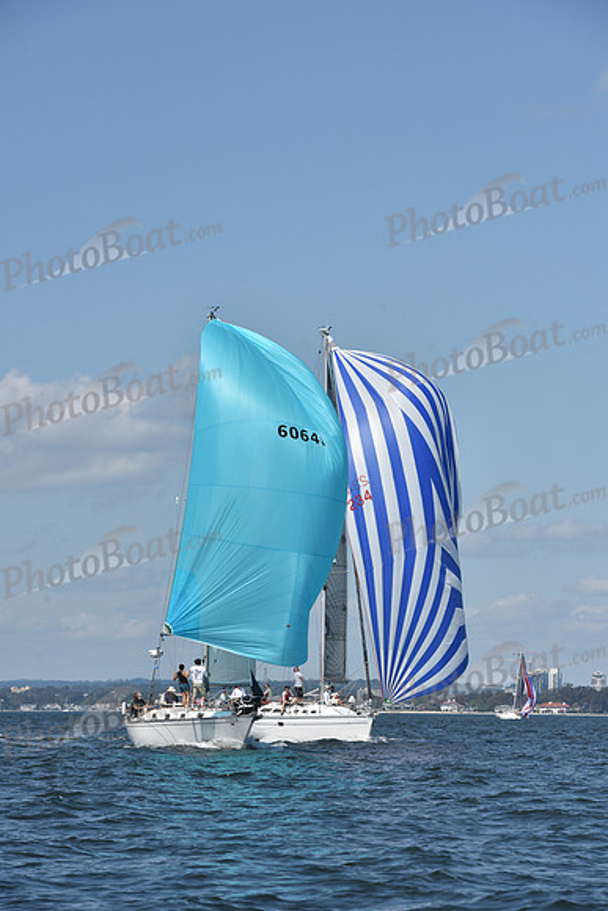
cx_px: 304
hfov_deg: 10.2
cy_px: 456
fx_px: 3418
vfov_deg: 15.2
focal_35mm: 135
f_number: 10
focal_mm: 135
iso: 320
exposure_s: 1/1250
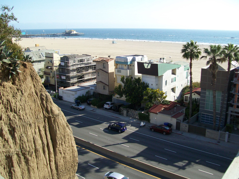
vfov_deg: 39.7
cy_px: 90
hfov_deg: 51.4
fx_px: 249
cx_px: 120
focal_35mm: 36
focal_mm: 6
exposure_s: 1/640
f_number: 2.7
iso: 64
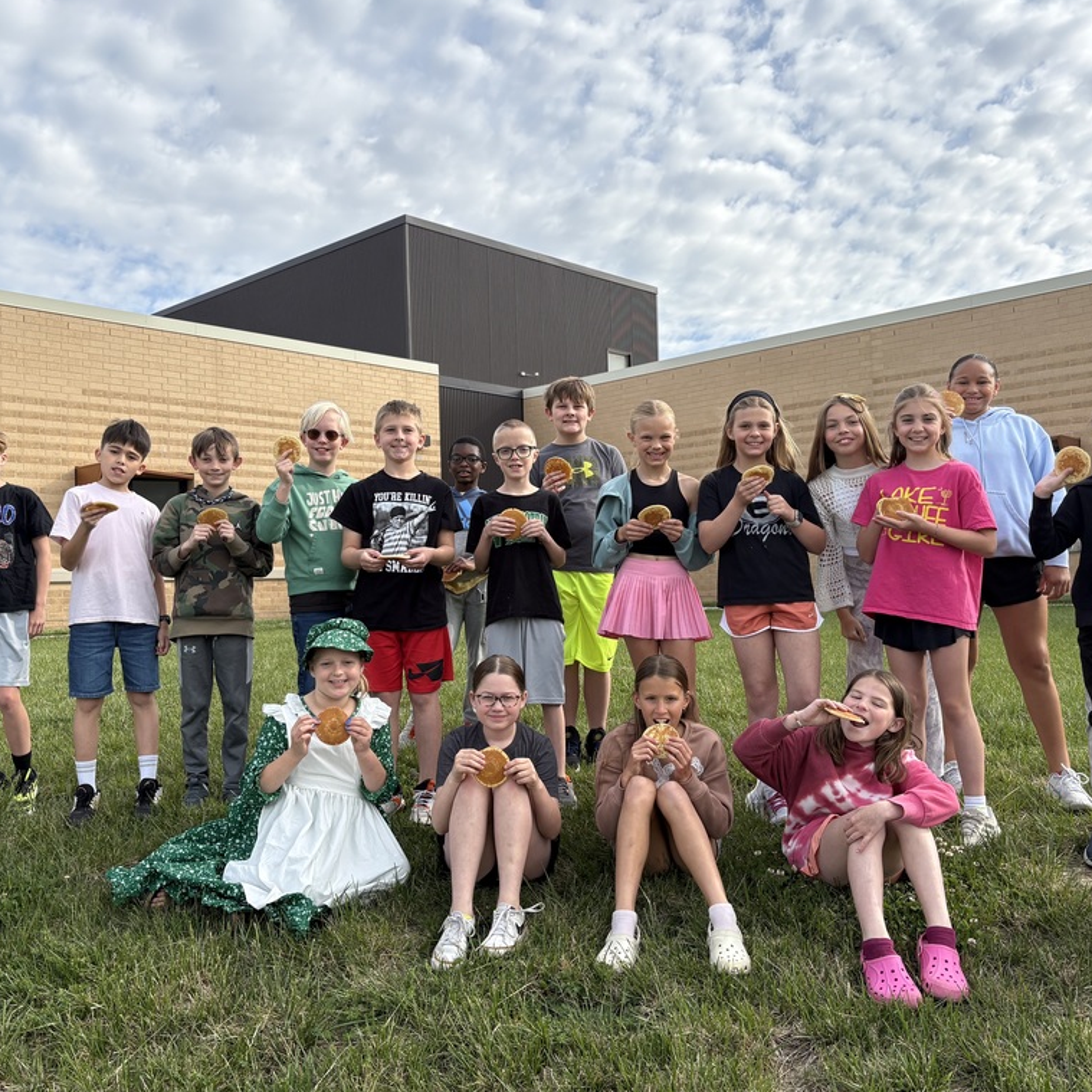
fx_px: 1106
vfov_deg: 52.5
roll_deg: +1.7
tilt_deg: +3.6
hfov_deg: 52.5
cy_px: 542
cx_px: 515
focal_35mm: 31
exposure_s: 1/1626
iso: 50
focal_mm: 5.96
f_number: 1.6
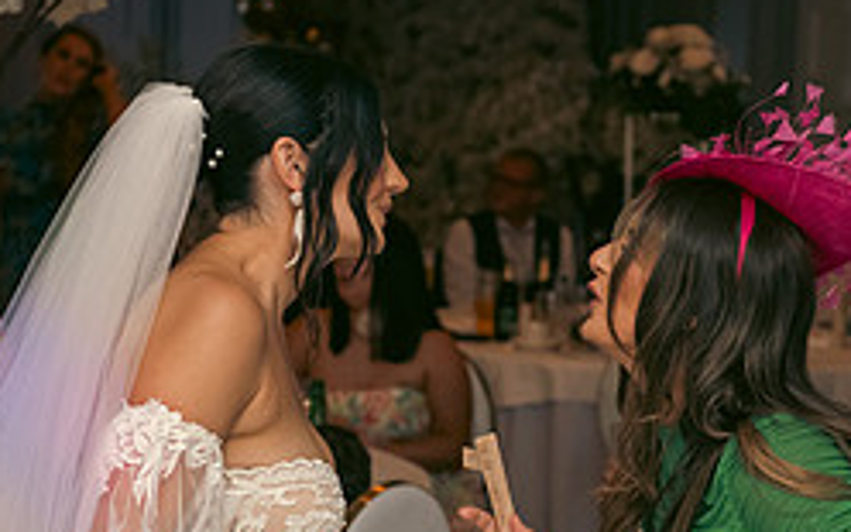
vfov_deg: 10.0
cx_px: 594
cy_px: 369
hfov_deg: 15.9
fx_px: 3038
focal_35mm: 131
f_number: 3.5
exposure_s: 1/160
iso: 800
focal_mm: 55
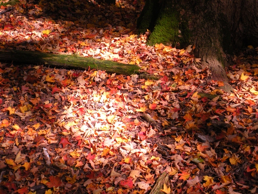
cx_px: 129
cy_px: 97
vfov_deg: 18.2
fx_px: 604
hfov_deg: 24.1
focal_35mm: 81
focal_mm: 14.2
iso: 172
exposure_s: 1/100
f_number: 4.8
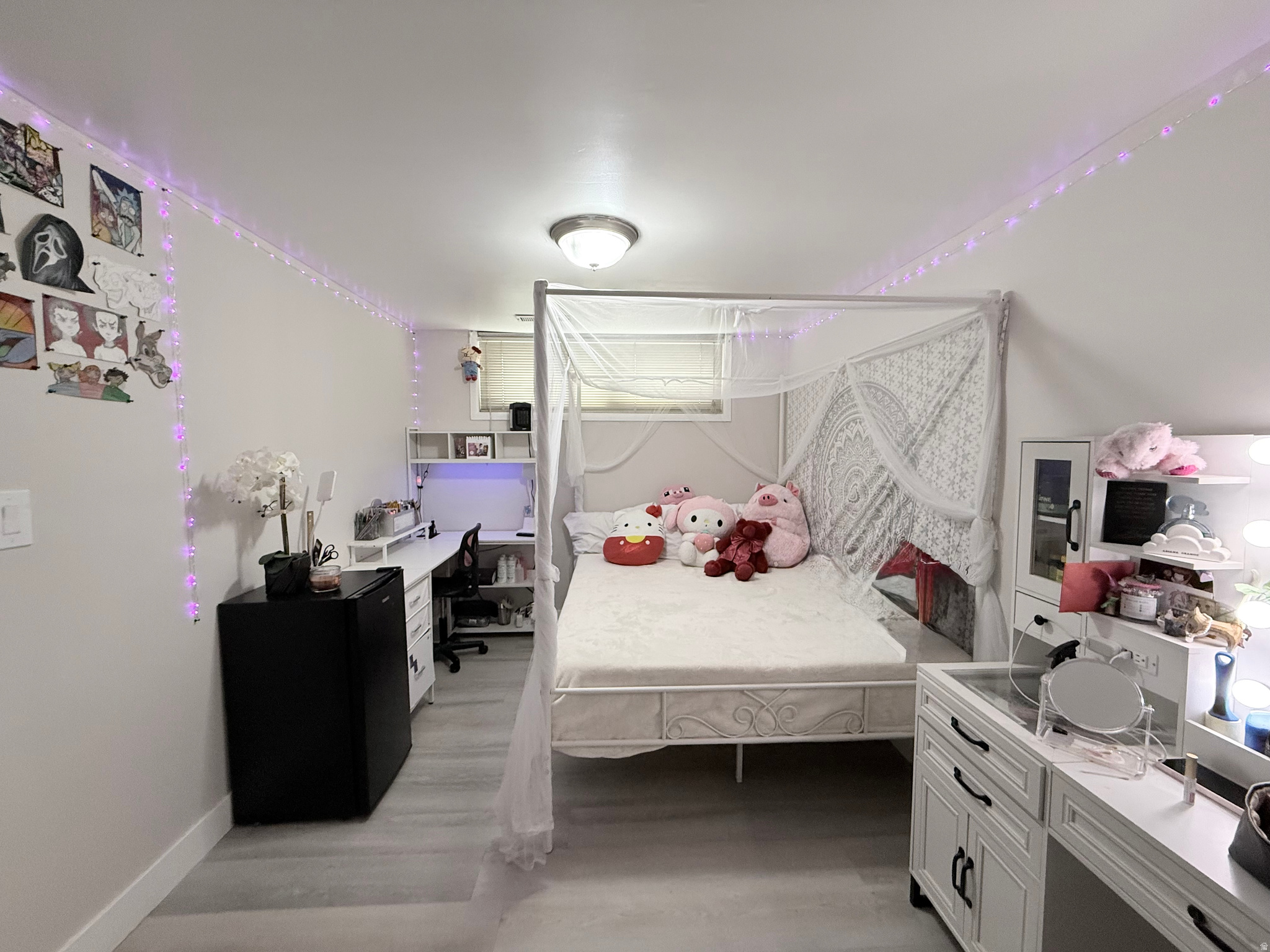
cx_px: 635
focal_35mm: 14
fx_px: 514
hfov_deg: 102.1
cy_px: 476
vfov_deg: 85.7
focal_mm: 2.22
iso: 320
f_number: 2.2
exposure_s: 1/91
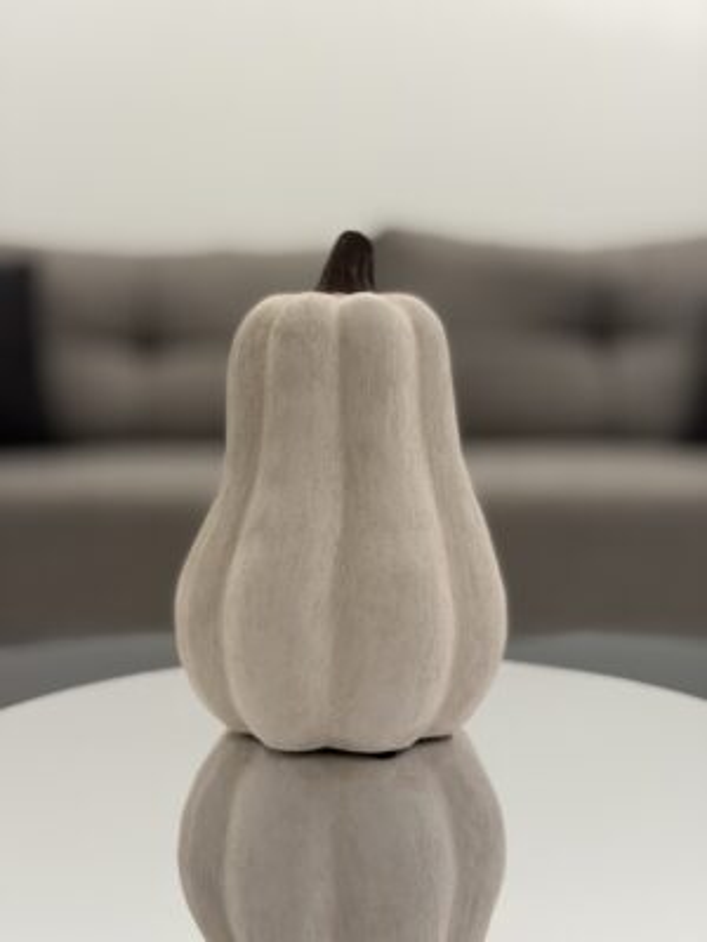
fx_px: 1307
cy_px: 471
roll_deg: -0.8
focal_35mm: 48
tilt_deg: -5.9
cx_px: 354
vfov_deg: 39.7
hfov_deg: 30.3
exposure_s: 1/50
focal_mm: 6.76
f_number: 1.78
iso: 100
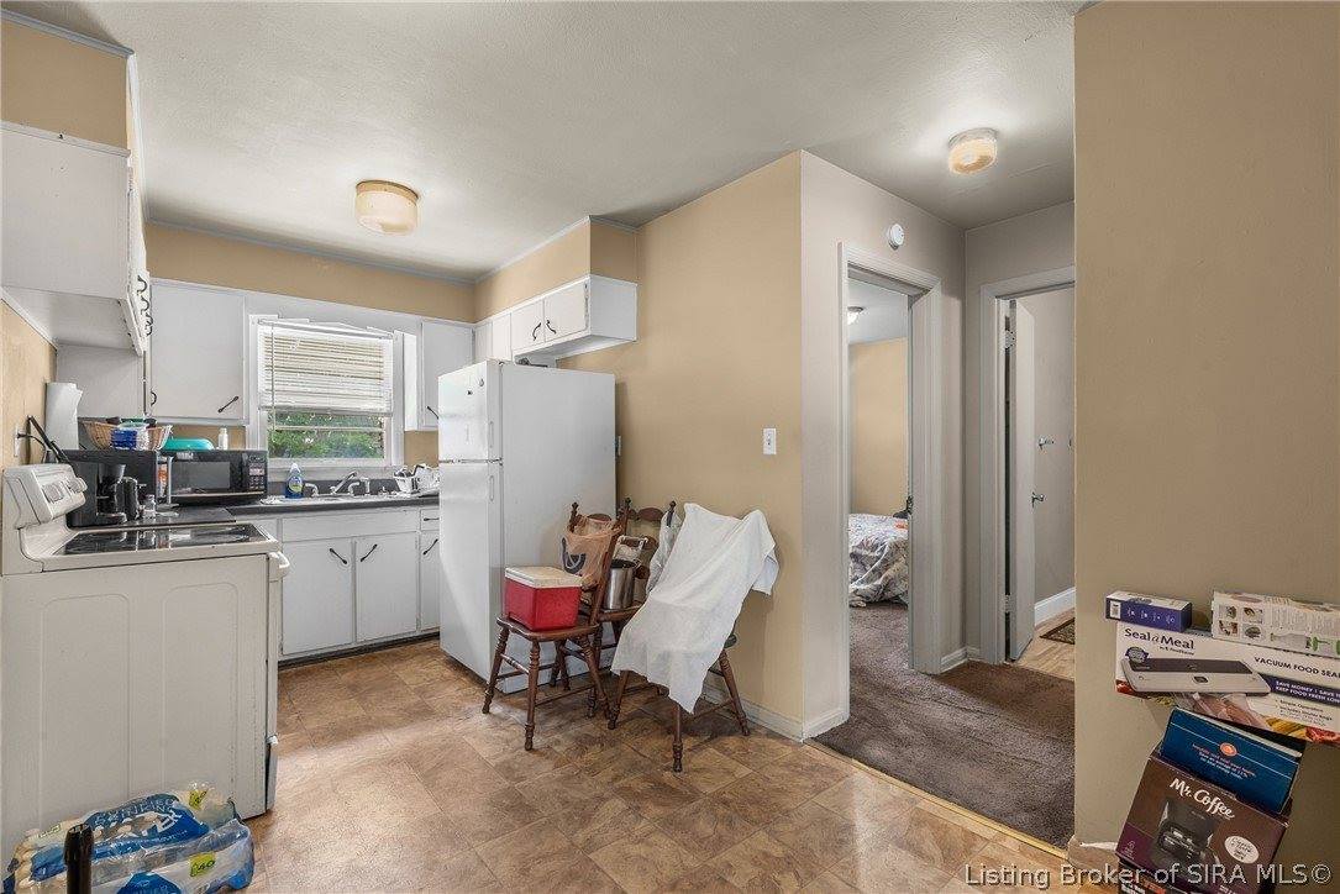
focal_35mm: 16
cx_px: 670
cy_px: 447
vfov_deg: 73.8
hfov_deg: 96.7
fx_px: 596
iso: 400
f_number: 11
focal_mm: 16
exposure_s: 1.6
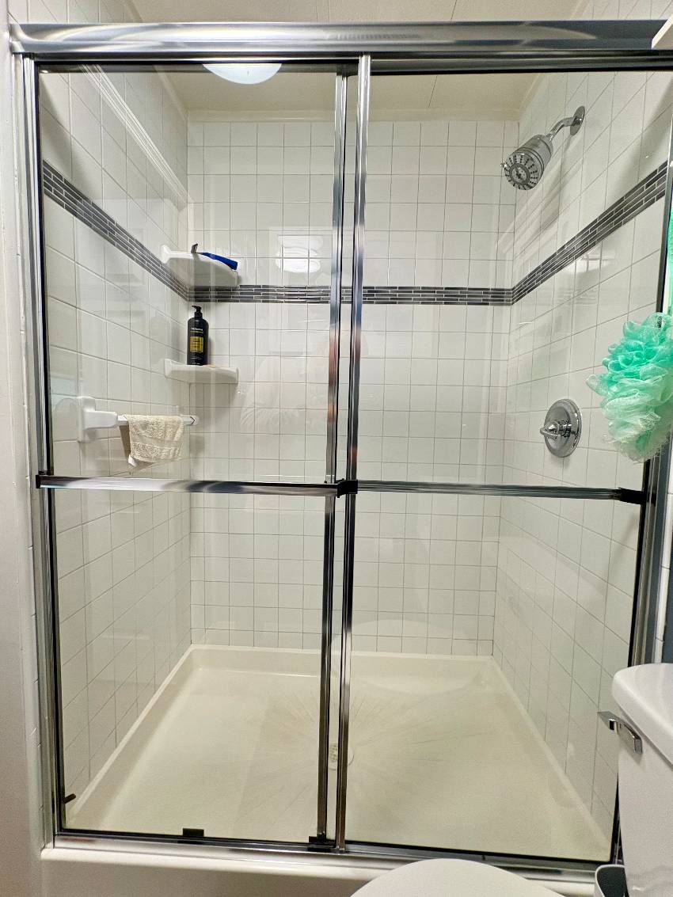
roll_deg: -1.4
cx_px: 336
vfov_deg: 102.1
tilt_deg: -3.3
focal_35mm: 14
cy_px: 448
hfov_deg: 85.7
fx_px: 363
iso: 250
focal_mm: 2.22
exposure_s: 1/60
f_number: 2.2
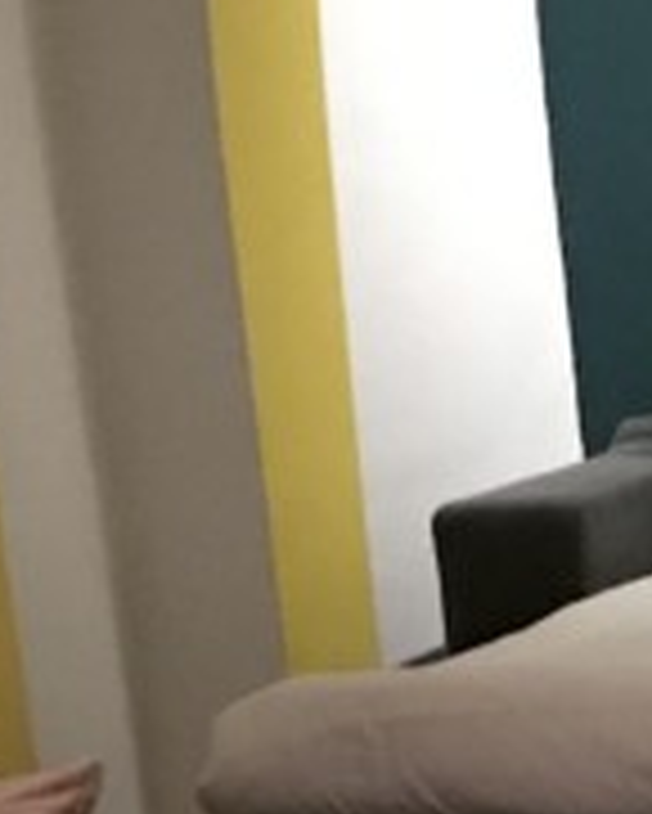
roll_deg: +3.3
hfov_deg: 8.1
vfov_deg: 10.4
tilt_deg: -12.0
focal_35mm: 181
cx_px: 1371
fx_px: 4362
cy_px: 1084
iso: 100
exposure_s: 1/4
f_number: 1.8
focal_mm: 3.99
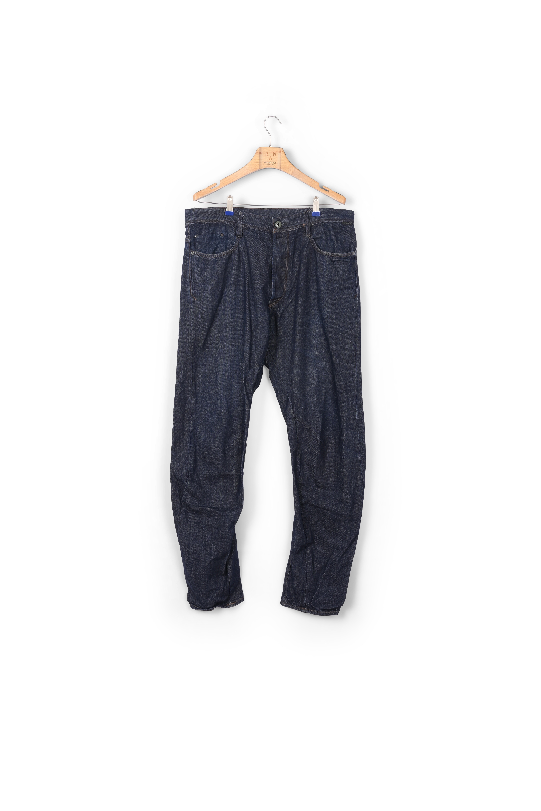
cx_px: 270
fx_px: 857
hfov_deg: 35.0
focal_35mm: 38
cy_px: 406
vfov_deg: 50.7
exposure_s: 1/200
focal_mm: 38
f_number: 11
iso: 100
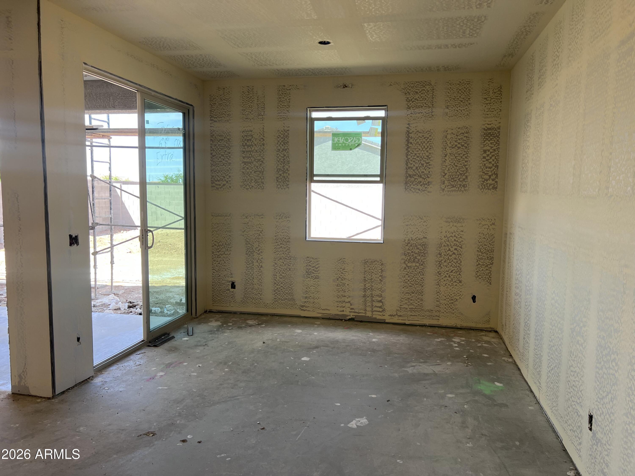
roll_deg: -0.6
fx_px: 477
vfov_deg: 53.1
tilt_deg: -5.5
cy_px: 238
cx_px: 318
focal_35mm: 26
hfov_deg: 67.3
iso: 40
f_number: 1.5
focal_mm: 5.7
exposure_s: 1/217
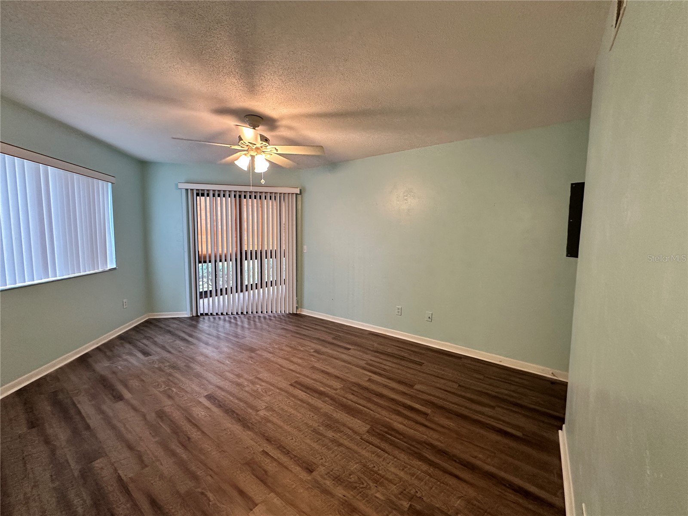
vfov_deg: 85.7
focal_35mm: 14
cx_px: 344
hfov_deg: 102.1
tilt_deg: -4.9
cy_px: 258
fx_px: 278
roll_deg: -1.2
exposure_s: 1/60
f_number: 2.2
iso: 250
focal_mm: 2.22
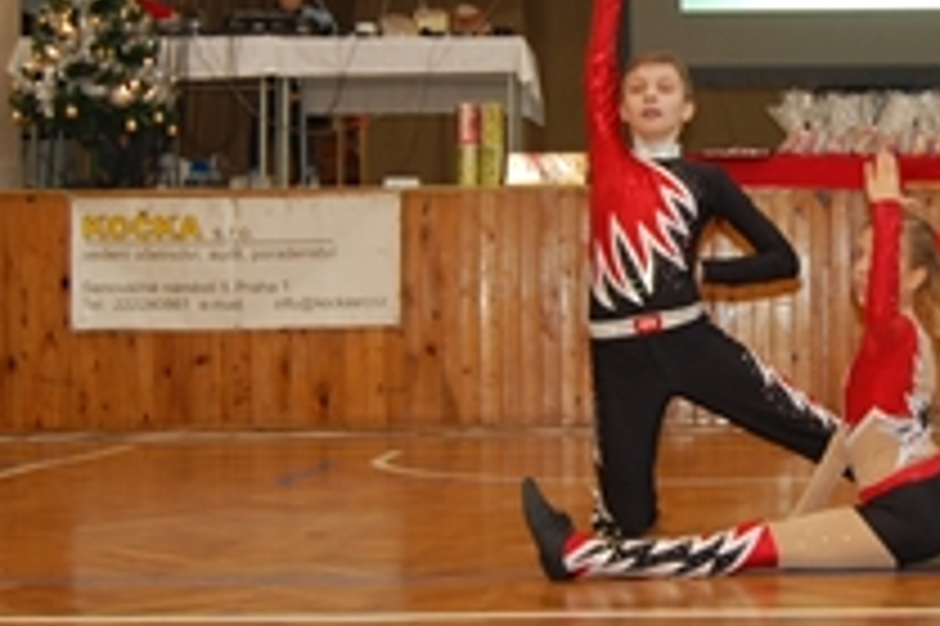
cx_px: 756
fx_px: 2061
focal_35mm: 79
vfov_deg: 17.2
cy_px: 270
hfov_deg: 25.2
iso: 400
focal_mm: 22
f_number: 3.8
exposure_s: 1/60
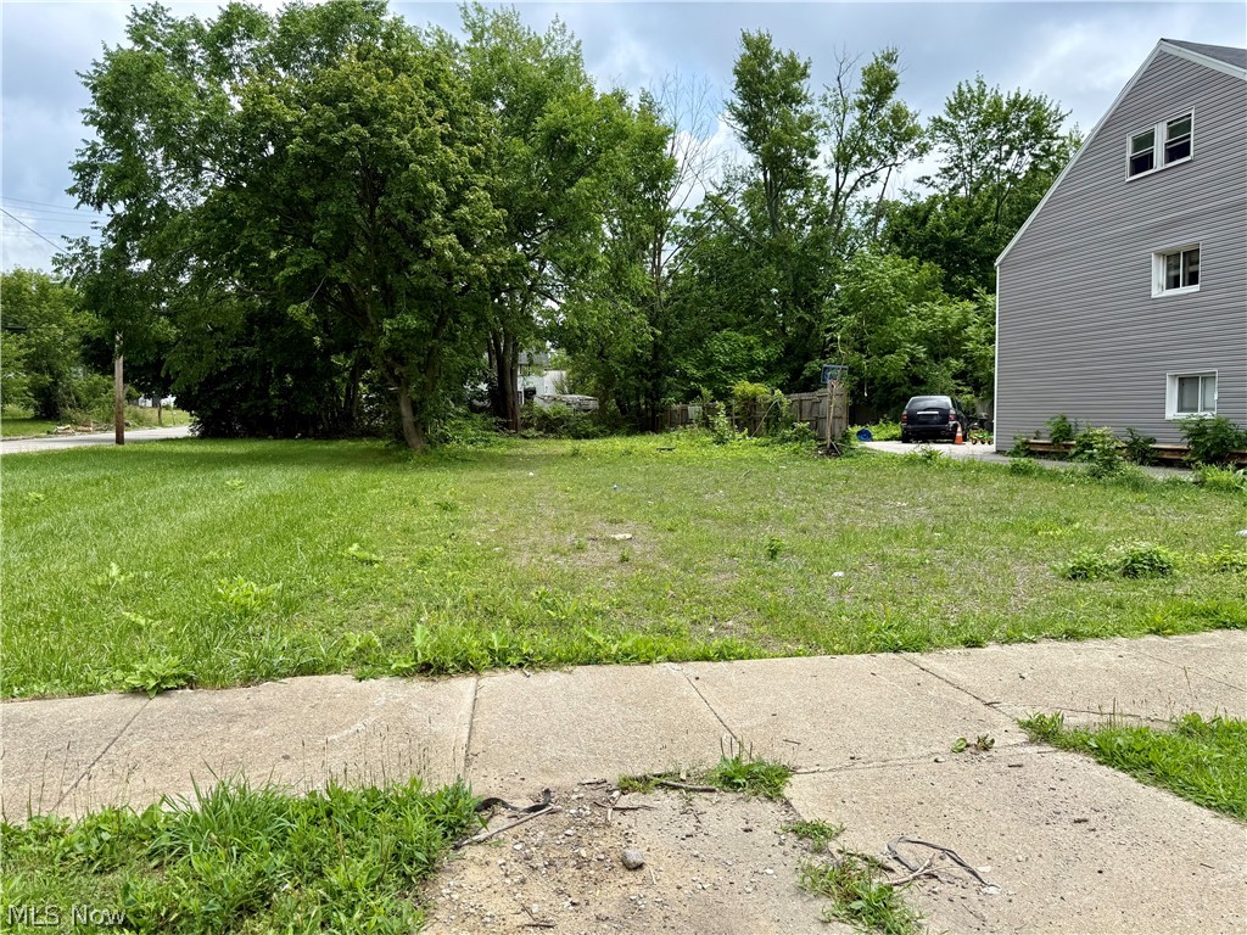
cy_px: 468
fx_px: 865
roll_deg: +0.0
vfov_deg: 56.8
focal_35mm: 24
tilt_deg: -2.0
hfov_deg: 71.6
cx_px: 624
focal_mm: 6.76
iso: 80
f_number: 1.78
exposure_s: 1/3425
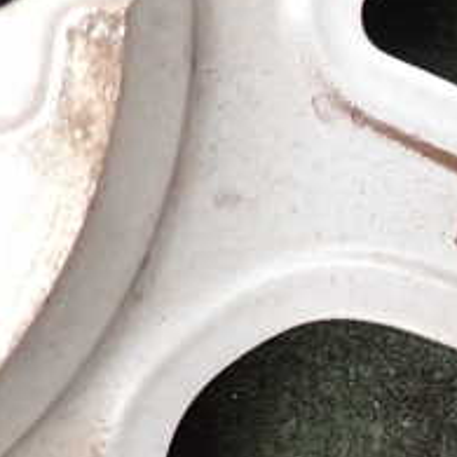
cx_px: 546
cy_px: 291
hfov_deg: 23.3
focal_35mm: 68
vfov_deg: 25.3
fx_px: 1016
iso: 320
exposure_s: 1/30
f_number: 2
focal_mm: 4.5
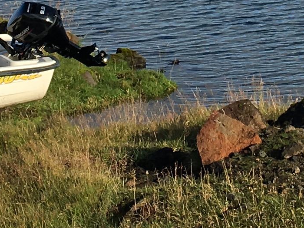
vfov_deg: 8.7
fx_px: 1467
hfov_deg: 11.8
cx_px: 225
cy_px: -102
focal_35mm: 167
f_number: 2.2
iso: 25
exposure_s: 1/1425
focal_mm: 4.15
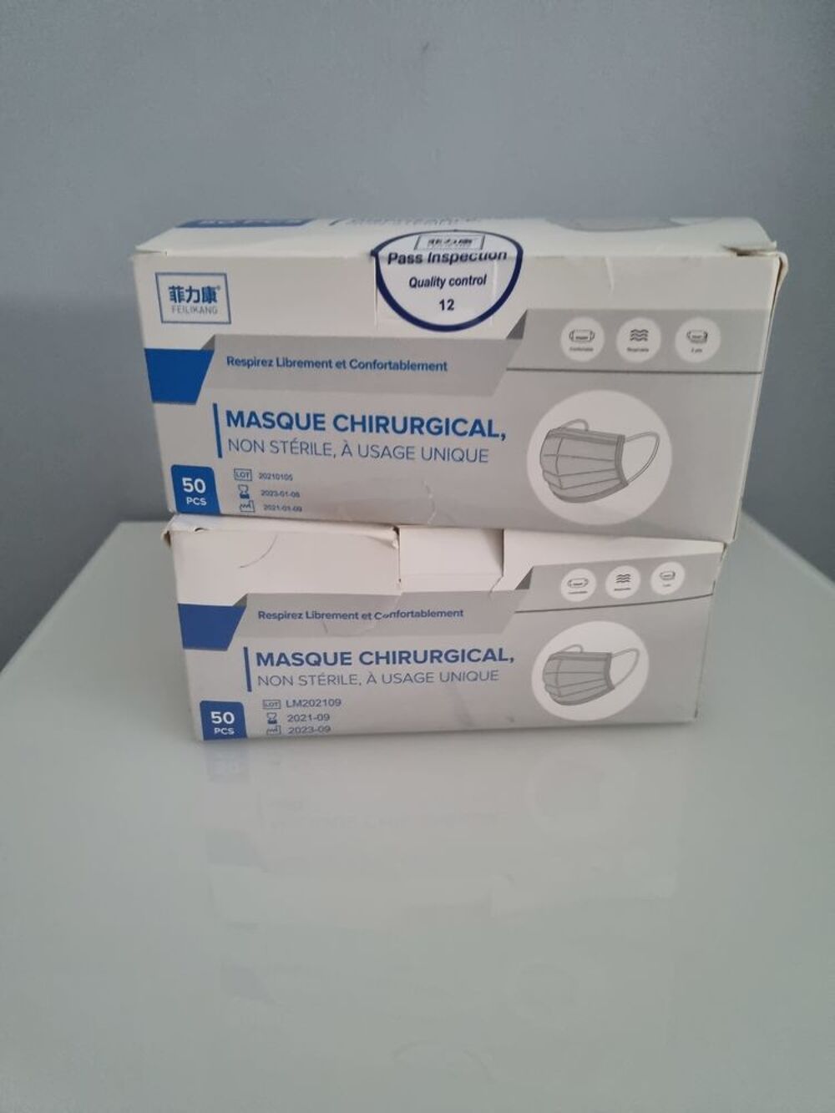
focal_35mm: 26
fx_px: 836
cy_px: 556
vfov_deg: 67.3
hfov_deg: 53.1
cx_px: 418
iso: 640
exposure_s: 1/33
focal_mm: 5.4
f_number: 1.8
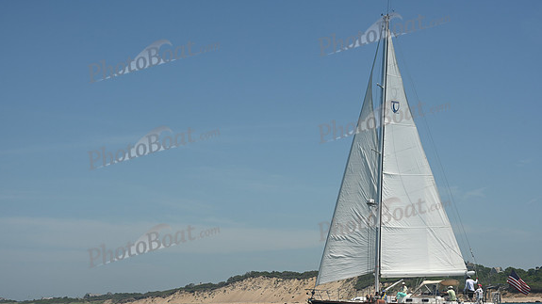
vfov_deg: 16.3
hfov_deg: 28.6
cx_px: 270
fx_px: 1063
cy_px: 181
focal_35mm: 74
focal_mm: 70
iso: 320
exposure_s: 1/1000
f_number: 10
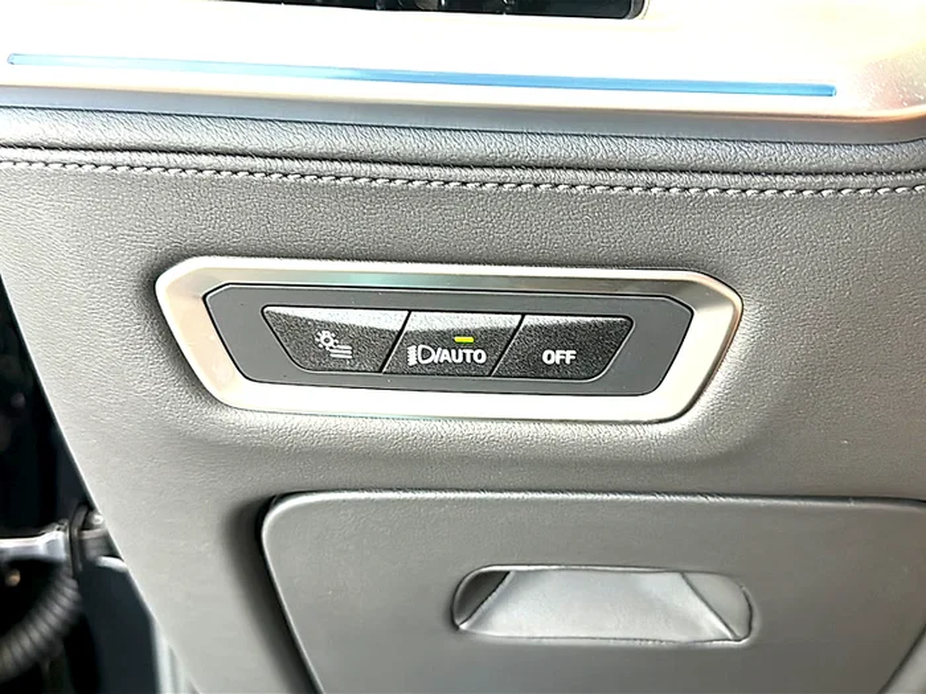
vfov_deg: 42.9
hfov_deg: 55.4
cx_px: 463
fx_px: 883
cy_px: 347
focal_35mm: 33
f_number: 1.78
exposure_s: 1/61
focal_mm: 6.86
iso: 160
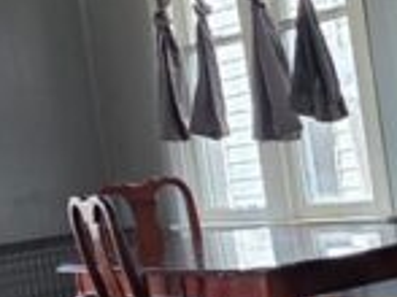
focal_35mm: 125
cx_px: 489
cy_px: 240
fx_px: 1432
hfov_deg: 15.2
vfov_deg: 11.8
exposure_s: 1/120
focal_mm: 6.3
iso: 500
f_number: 1.7
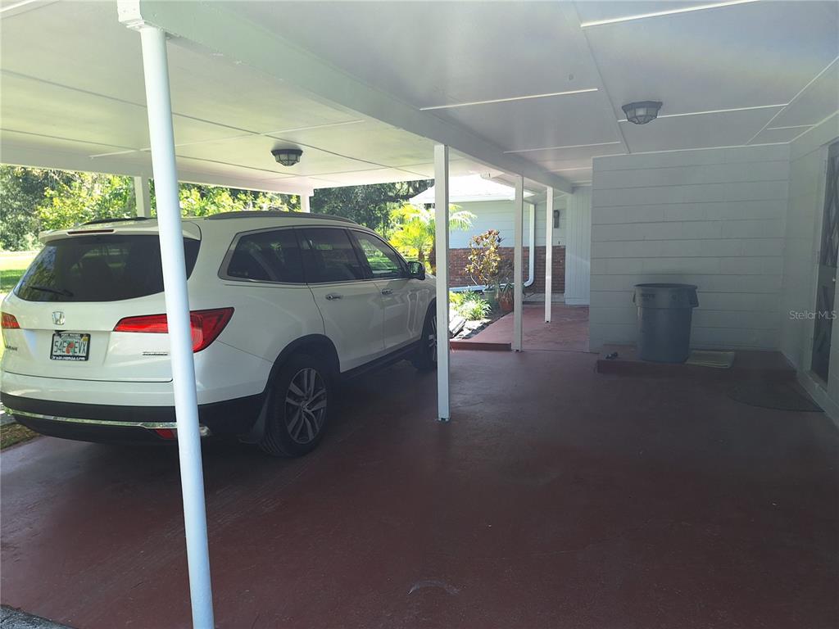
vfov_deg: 58.9
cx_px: 420
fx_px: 557
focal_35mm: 23
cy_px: 314
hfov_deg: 73.9
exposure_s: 1/248
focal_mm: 5.54
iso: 40
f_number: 1.8
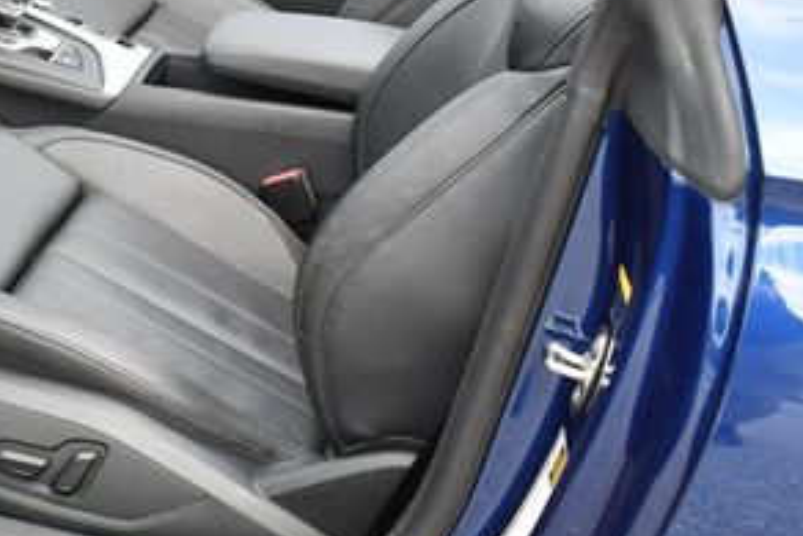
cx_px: -28
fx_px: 1763
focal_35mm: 79
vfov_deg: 17.1
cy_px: 60
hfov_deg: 24.3
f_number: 5.6
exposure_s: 1/250
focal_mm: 18
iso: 400
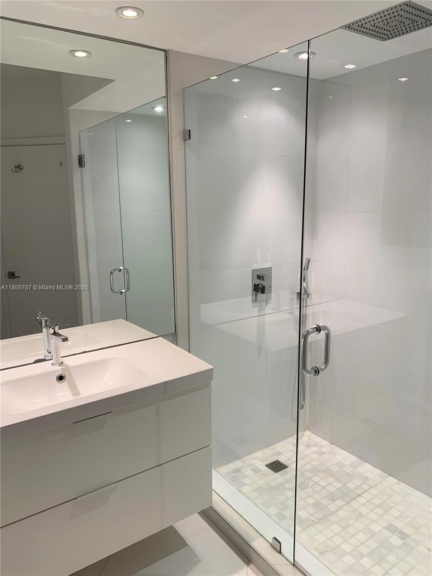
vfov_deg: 67.3
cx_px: 216
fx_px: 433
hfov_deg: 53.1
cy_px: 288
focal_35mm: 26
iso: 80
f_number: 1.8
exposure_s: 1/60
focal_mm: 4.25
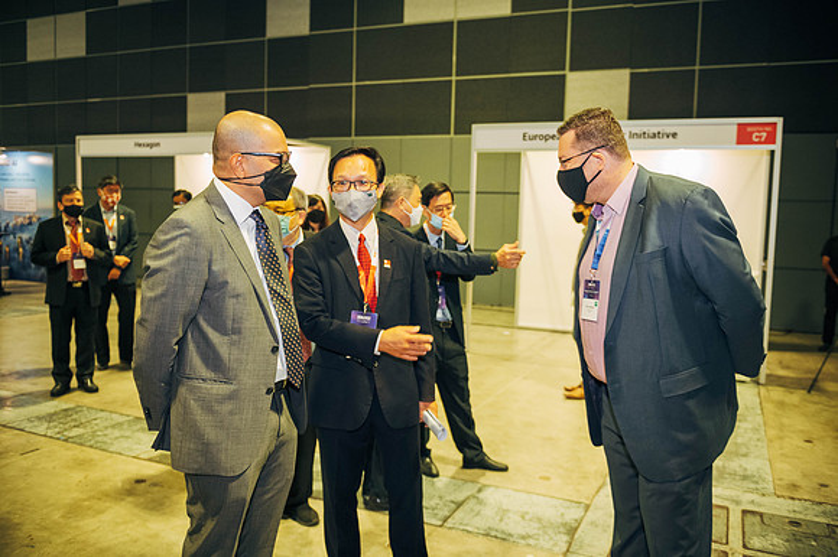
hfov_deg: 60.3
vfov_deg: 42.3
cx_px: 419
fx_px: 721
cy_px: 278
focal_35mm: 31
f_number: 3.2
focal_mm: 31
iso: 3200
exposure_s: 1/125
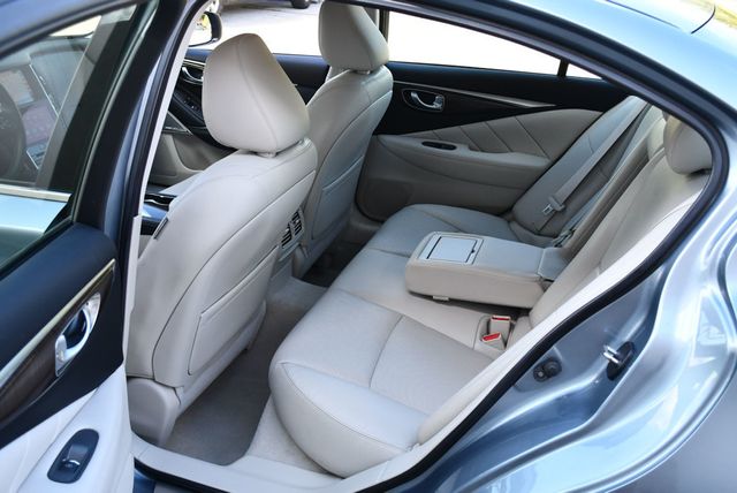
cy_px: 246
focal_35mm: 36
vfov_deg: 36.9
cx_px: 368
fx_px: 738
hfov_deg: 53.1
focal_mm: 18
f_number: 4
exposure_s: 1/250
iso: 400
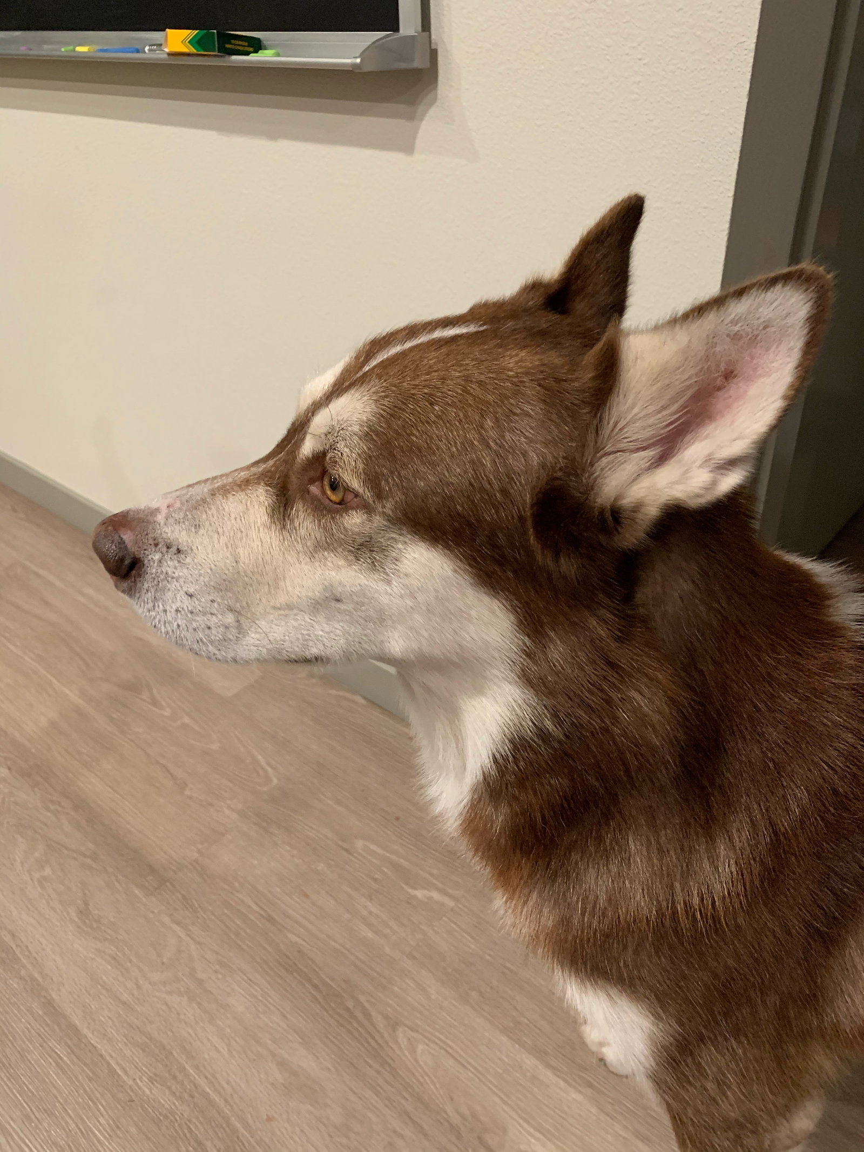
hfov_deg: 53.1
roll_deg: +3.6
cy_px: 576
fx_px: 865
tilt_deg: -32.5
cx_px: 432
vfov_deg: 67.3
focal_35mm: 26
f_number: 1.8
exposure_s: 1/60
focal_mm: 4.25
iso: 320
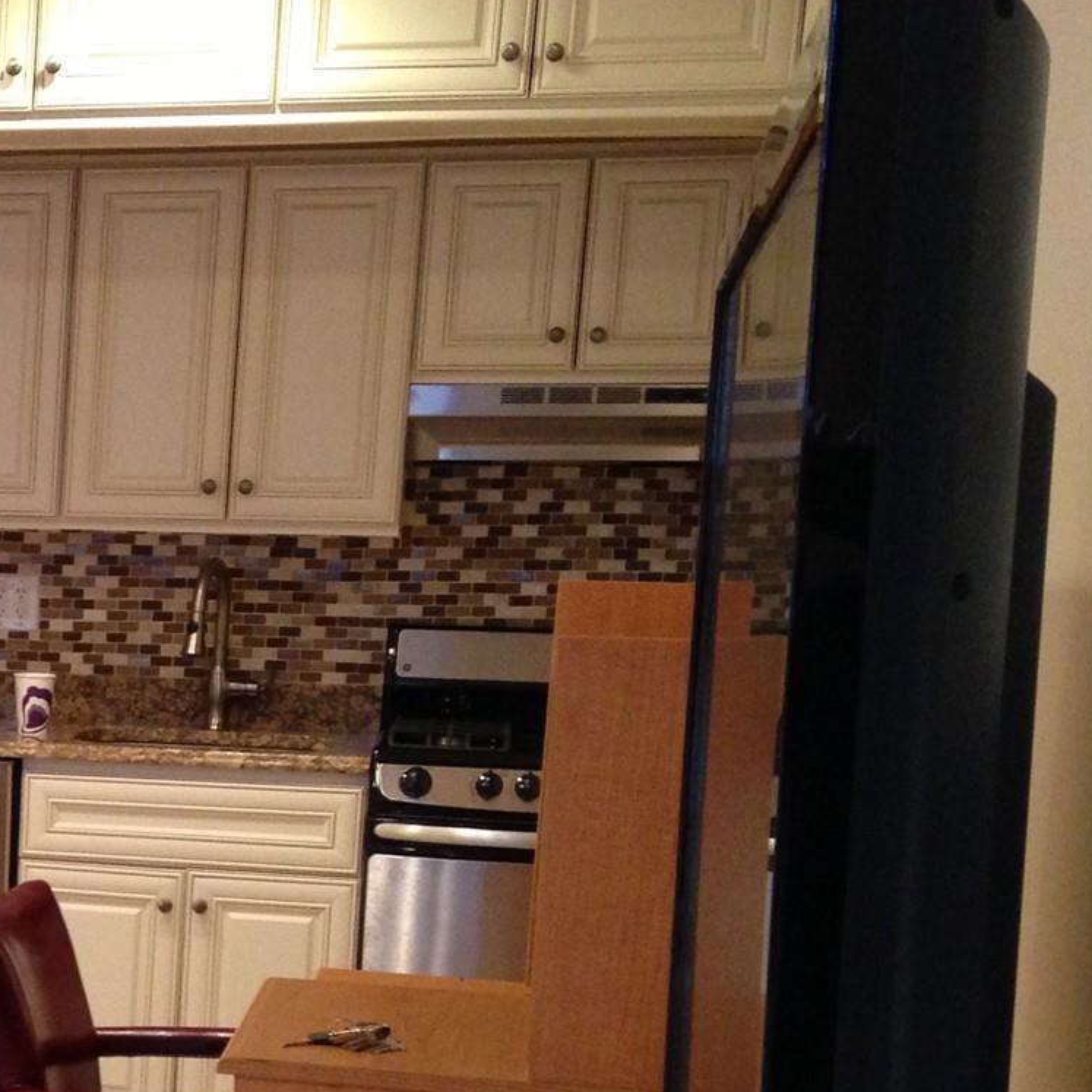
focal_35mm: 80
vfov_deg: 21.3
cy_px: 896
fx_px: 2855
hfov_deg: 19.9
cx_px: -319
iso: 250
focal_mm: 4.13
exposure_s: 1/20
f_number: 2.4
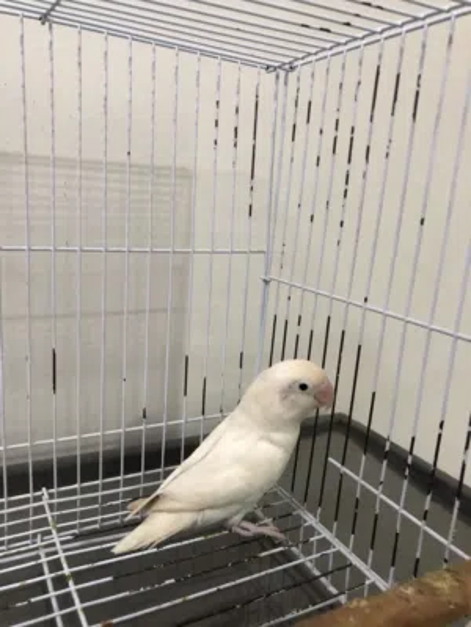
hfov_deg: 49.7
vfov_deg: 63.4
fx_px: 508
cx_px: 236
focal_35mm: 28
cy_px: 314
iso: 200
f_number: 1.8
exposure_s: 1/50
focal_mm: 4
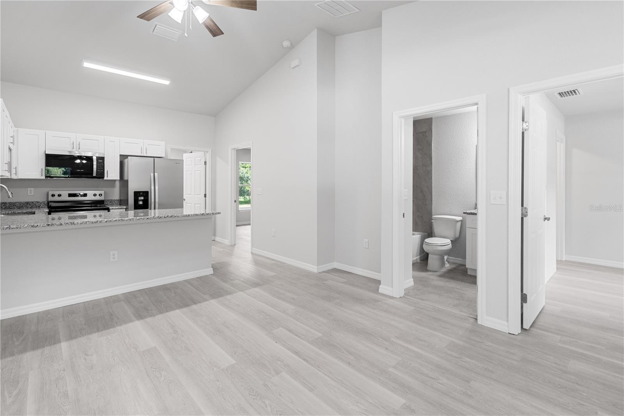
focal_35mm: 16
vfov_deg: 73.7
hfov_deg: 96.7
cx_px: 312
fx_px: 277
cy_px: 208
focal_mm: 16
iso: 250
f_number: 9
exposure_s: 1/6
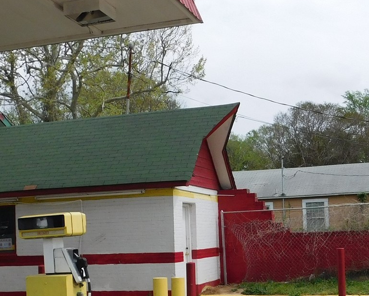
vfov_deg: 25.2
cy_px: 212
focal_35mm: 60
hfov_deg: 31.4
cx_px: 207
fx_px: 655
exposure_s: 1/640
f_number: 6
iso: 125
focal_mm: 4
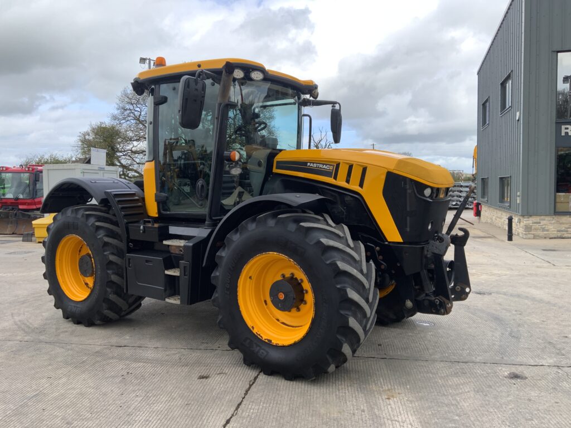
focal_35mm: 29
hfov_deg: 61.7
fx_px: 478
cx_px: 286
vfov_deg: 48.2
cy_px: 214
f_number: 1.8
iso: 16
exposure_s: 1/316
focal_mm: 3
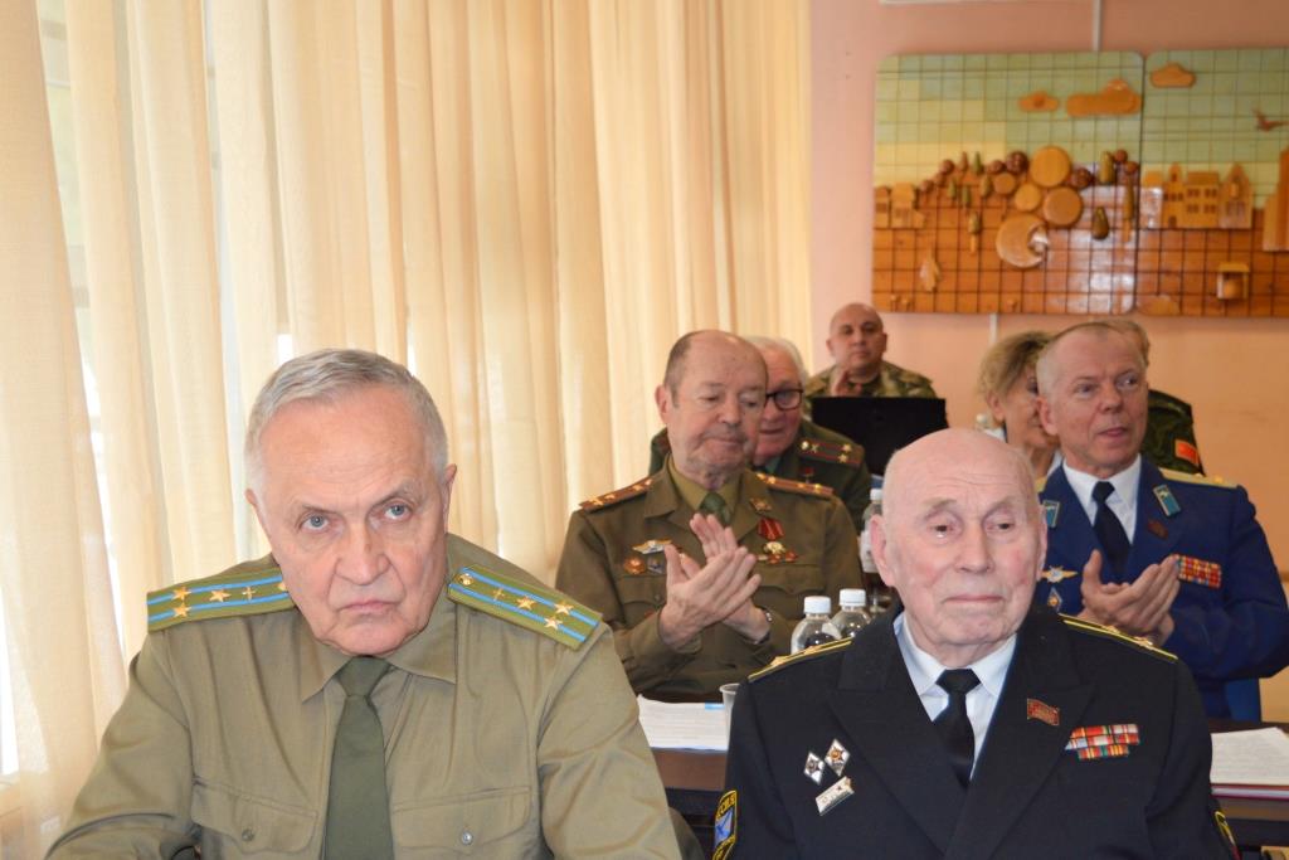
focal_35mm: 40
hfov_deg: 47.9
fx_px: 1450
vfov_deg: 33.0
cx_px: 644
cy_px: 430
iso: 400
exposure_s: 1/60
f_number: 4
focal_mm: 27
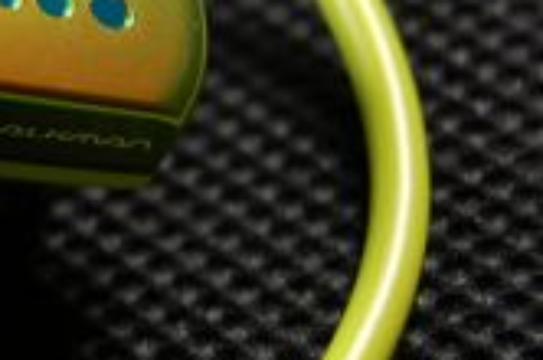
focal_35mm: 249
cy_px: -18
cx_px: -52
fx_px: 3741
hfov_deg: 8.2
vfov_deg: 5.5
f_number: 5.6
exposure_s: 1/30
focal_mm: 55
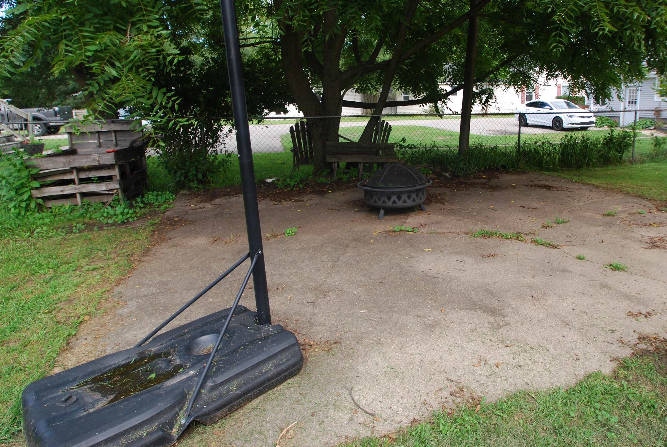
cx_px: 390
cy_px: 183
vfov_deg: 57.0
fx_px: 408
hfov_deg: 77.9
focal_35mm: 22
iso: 200
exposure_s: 1/125
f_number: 5.6
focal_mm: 12
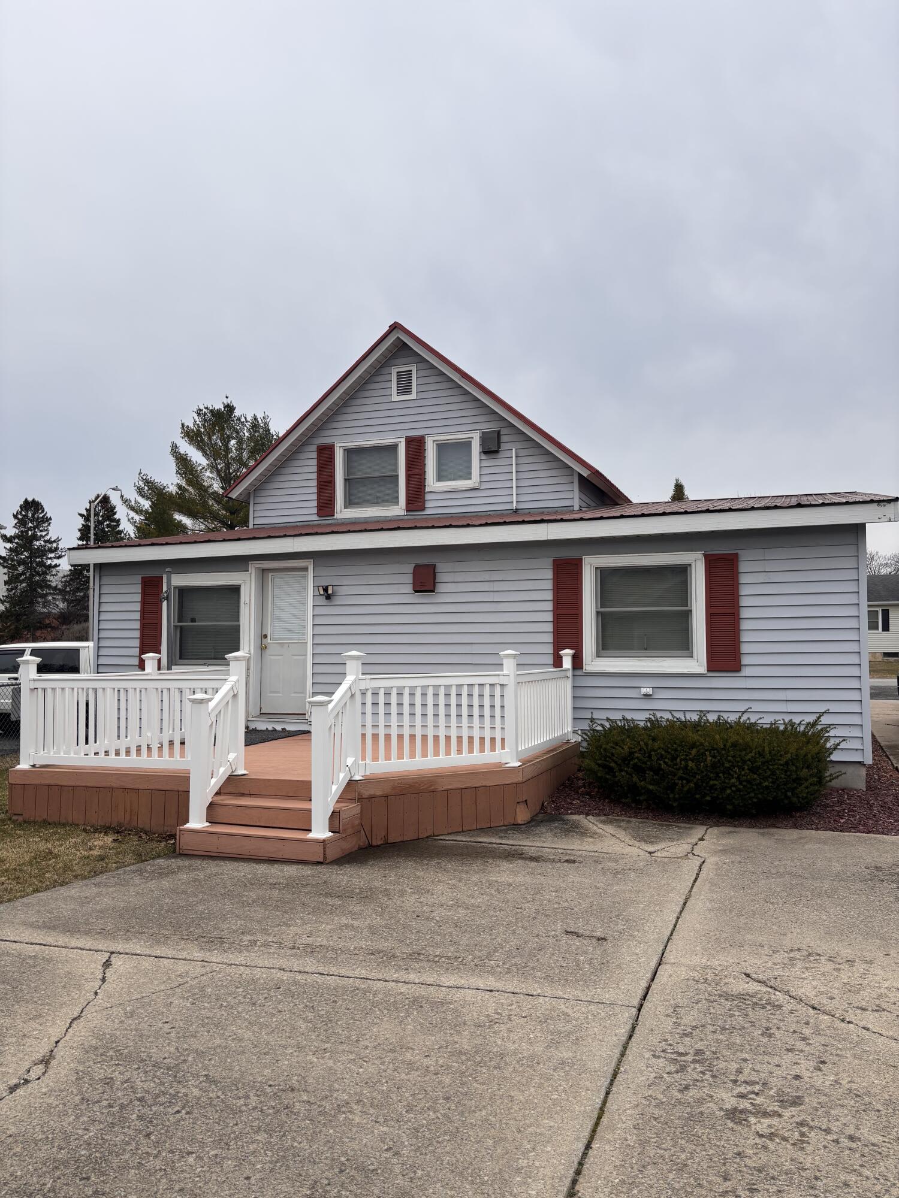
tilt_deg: +2.8
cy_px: 599
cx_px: 450
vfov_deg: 67.3
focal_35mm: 26
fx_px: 900
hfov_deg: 53.1
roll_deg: -0.8
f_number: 1.6
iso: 50
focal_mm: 5.96
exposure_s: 1/3311
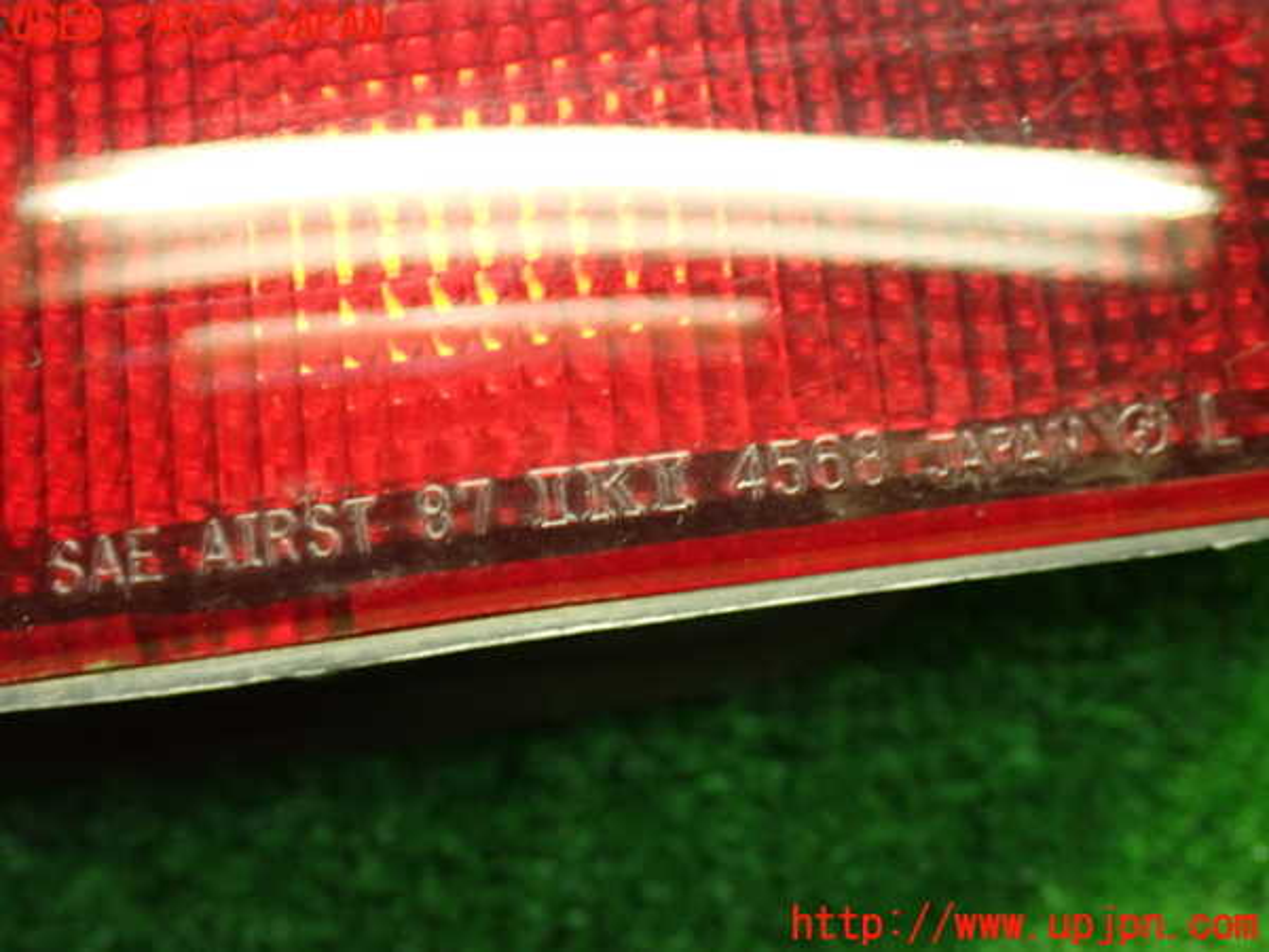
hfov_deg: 40.4
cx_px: 634
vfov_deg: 30.9
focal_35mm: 47
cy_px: 476
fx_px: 1723
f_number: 3.1
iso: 800
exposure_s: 1/20
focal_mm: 8.4
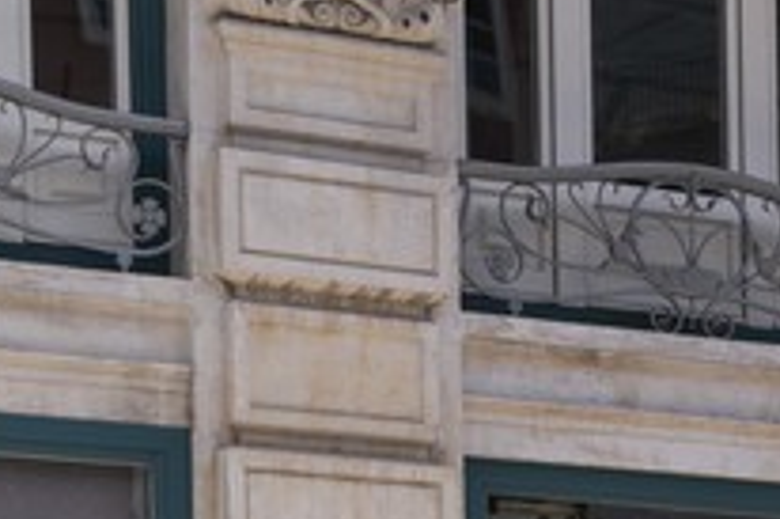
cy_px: 1172
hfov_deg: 11.2
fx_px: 3767
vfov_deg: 7.4
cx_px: 1280
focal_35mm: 174
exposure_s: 1/640
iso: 200
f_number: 5.6
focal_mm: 35
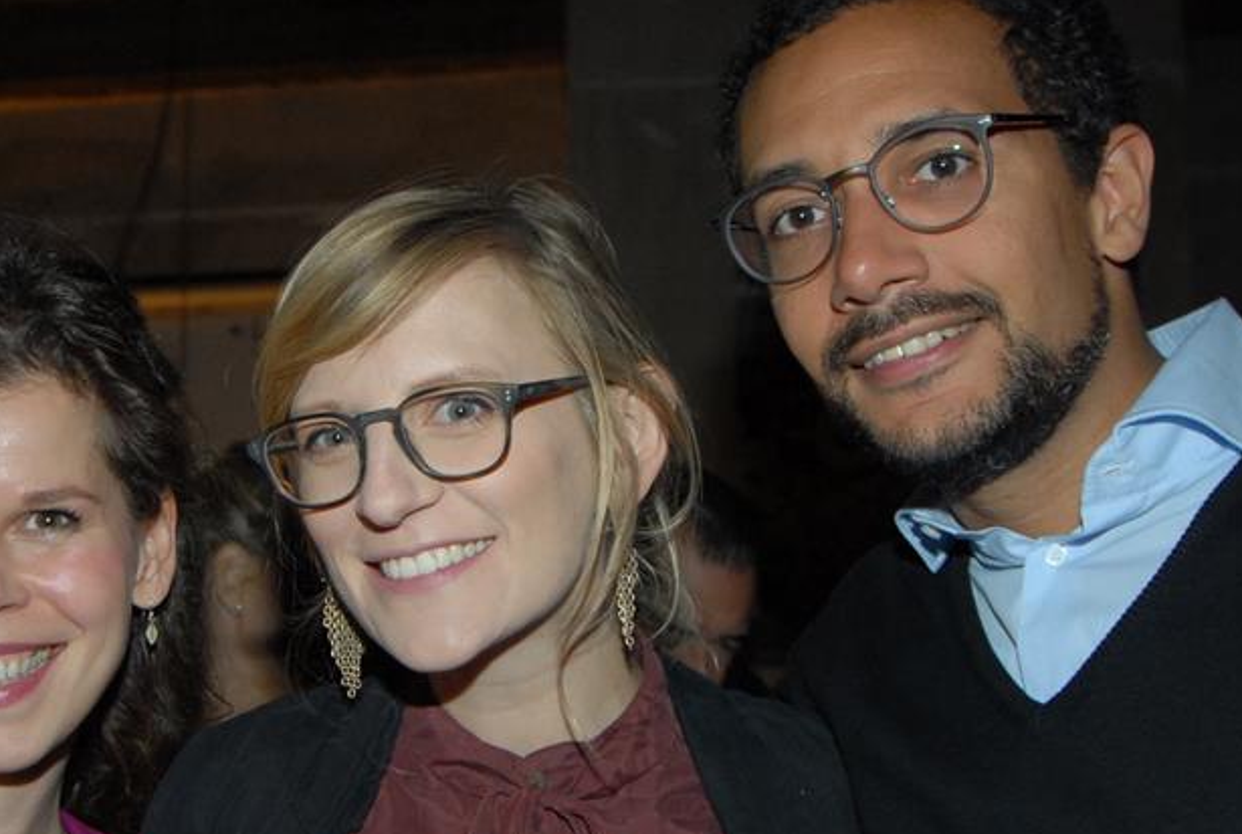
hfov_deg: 29.9
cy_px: 703
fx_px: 2317
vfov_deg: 20.1
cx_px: 469
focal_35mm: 67
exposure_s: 1/15
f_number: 5.6
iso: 400
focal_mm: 24
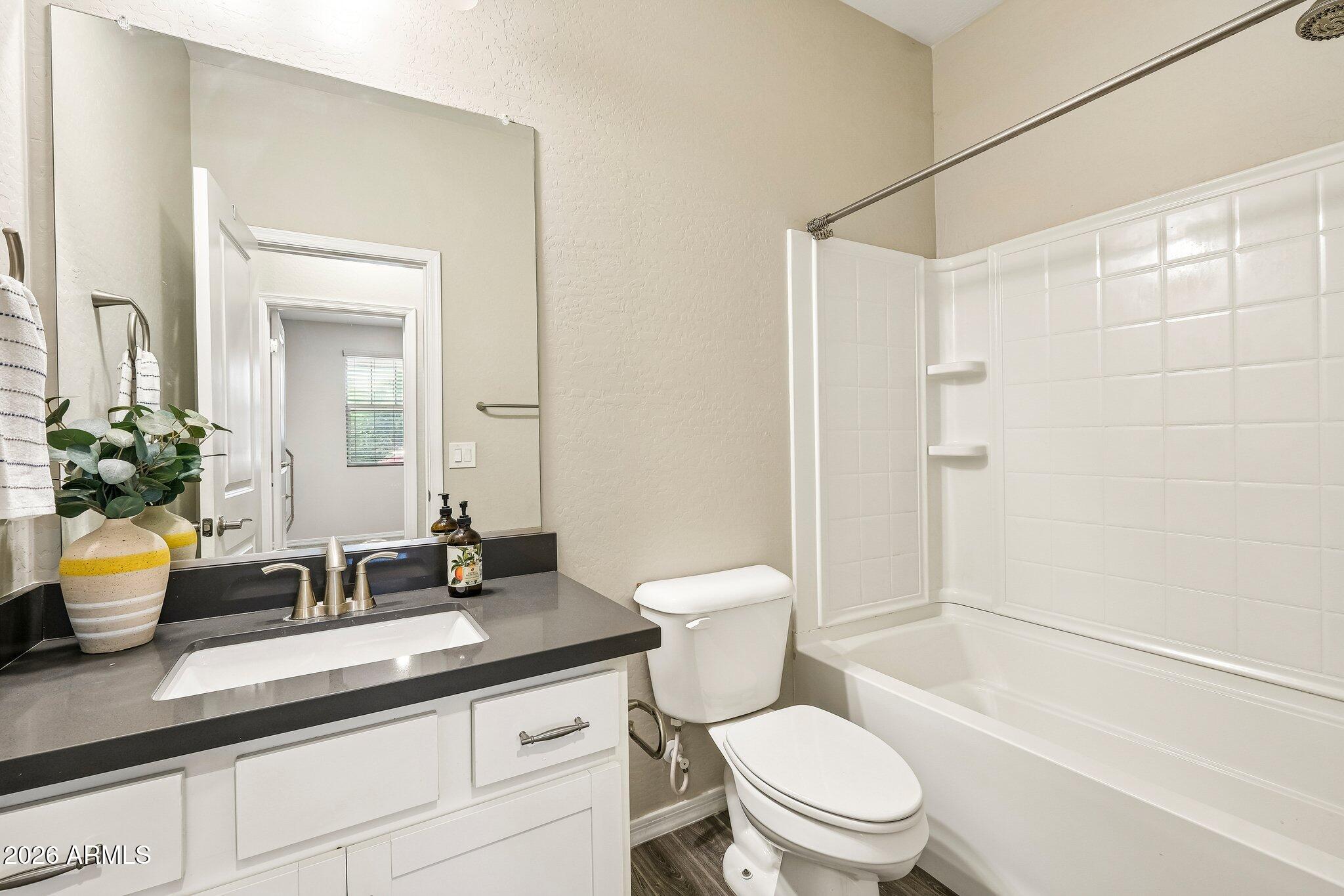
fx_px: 560
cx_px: 672
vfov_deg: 77.3
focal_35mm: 15
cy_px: 448
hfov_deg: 100.4
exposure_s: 1/4
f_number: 8
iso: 400
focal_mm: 10
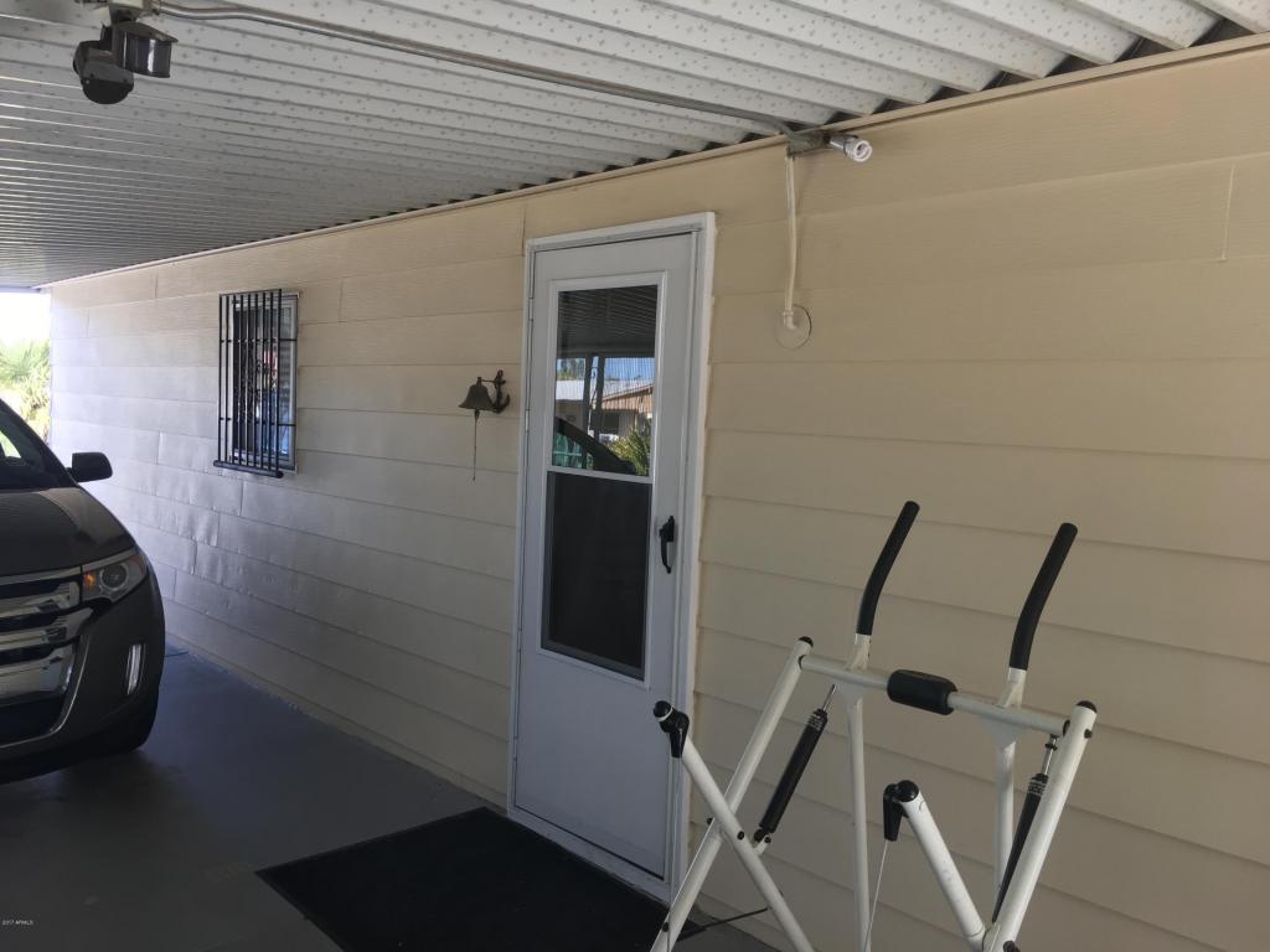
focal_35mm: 29
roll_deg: -3.4
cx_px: 635
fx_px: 1064
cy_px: 476
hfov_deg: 61.7
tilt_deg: -2.3
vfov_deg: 48.2
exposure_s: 1/120
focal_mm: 4.15
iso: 40
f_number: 2.2
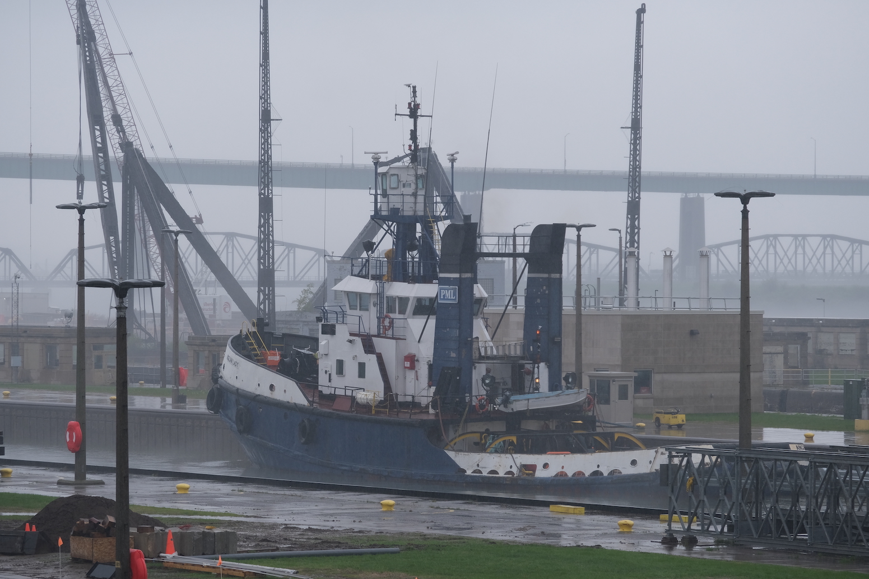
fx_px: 4007
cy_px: 290
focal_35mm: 166
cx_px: 436
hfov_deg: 12.4
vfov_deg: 8.3
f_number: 7.1
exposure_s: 1/160
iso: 200
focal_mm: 110
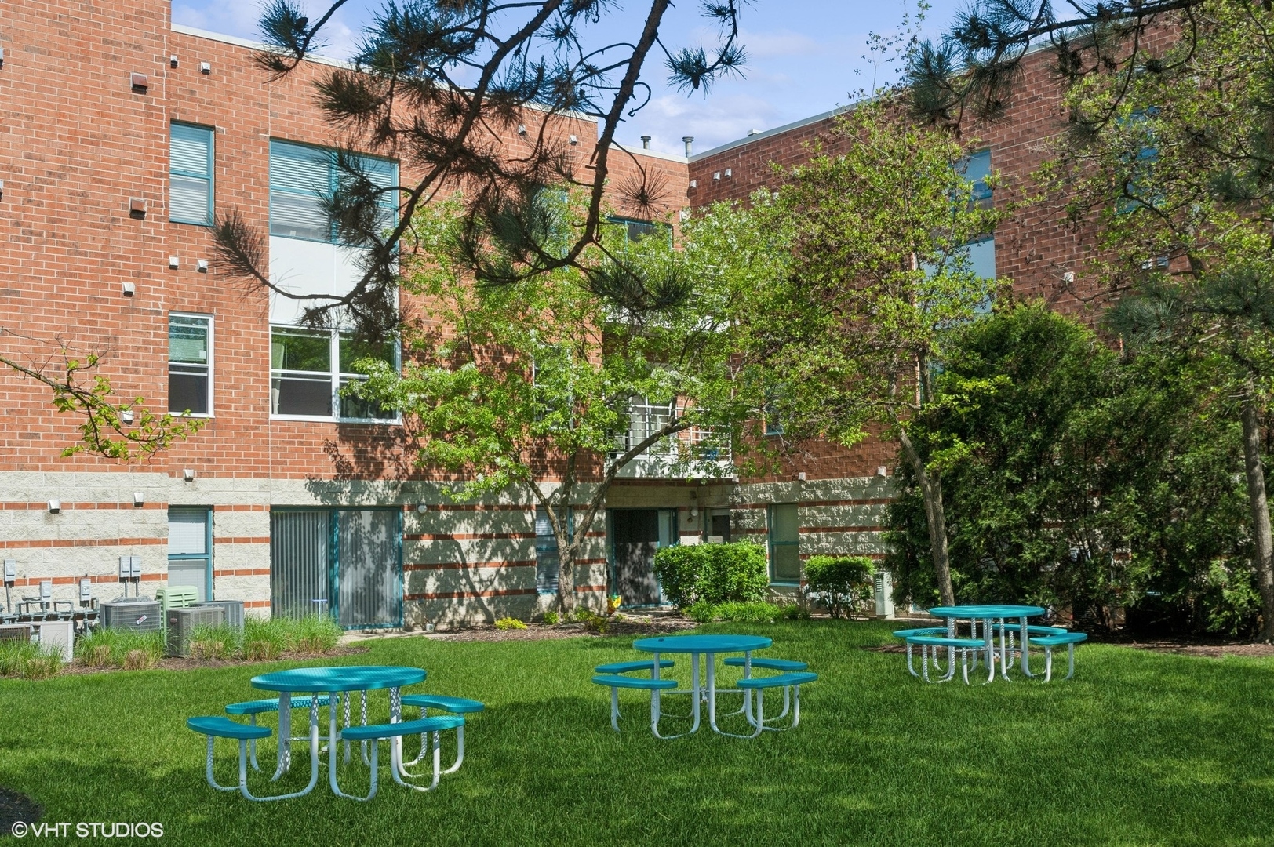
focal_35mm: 40
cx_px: 637
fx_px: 1414
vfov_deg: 33.3
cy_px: 424
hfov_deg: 48.5
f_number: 9
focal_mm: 40
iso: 200
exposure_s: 1/800
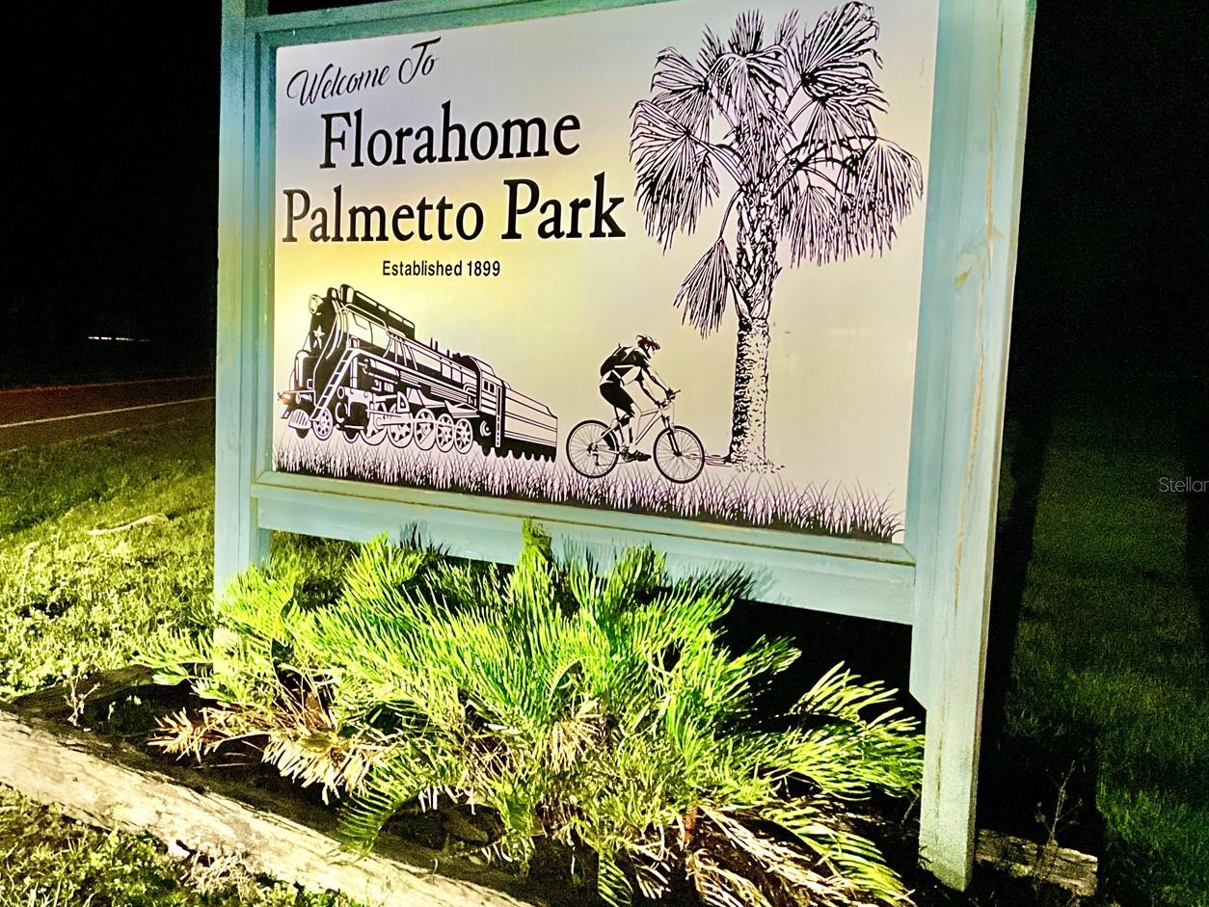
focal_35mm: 37
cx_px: 478
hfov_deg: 49.8
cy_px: 484
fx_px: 1293
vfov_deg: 38.7
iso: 320
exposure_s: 1/40
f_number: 1.8
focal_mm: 3
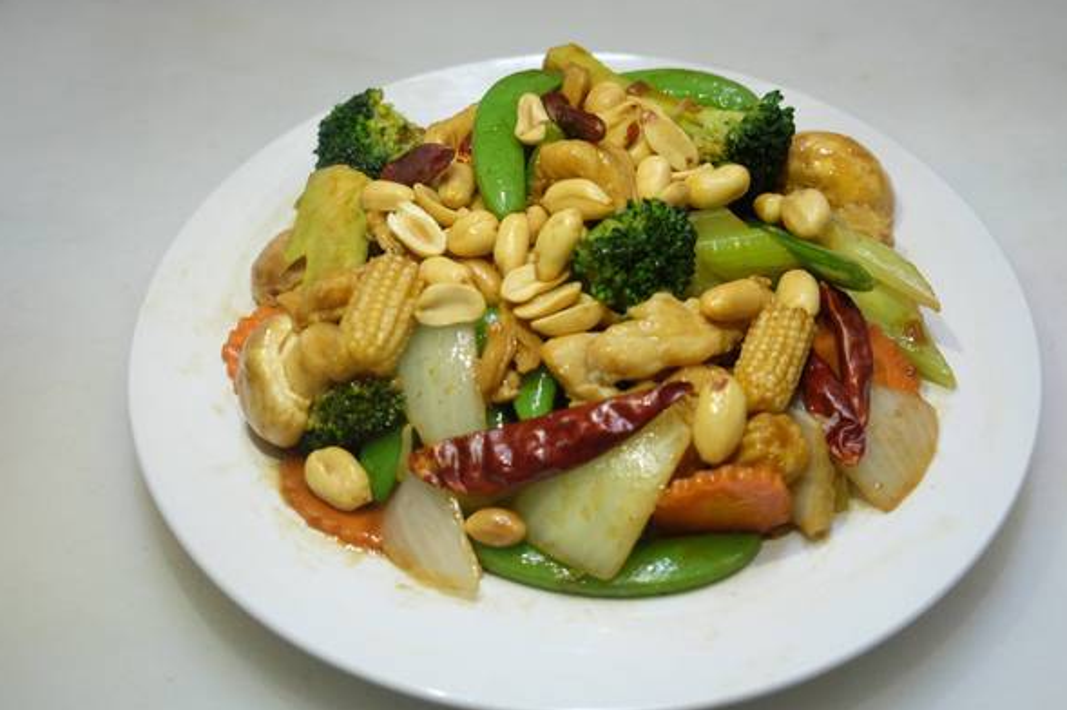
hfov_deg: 51.9
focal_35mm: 37
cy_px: 359
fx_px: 1096
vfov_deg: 35.9
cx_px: 558
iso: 2500
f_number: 3.6
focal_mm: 22.3
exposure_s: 1/150
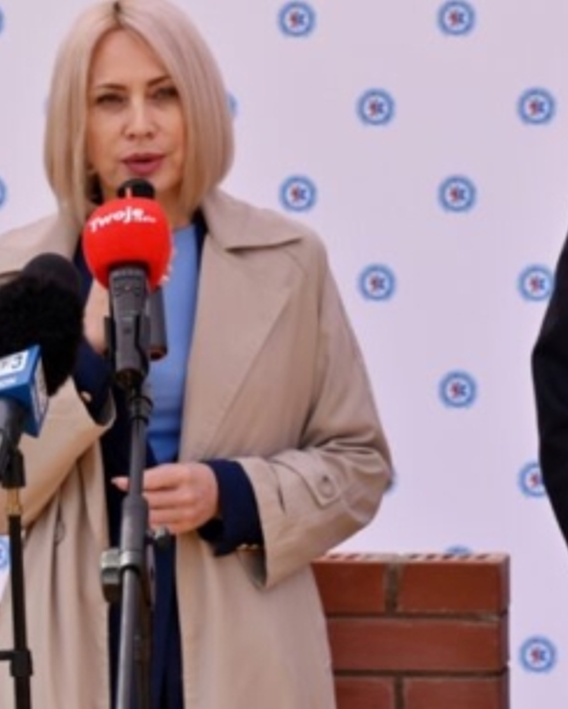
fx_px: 4327
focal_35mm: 206
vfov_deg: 9.4
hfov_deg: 7.5
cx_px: 160
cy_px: 285
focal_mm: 70
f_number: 5
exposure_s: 1/1250
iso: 400
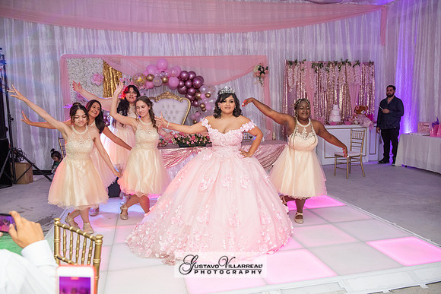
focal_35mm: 29
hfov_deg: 63.6
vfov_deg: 45.0
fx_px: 355
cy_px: 147
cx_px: 220
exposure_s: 1/160
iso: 1250
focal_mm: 29
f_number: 4
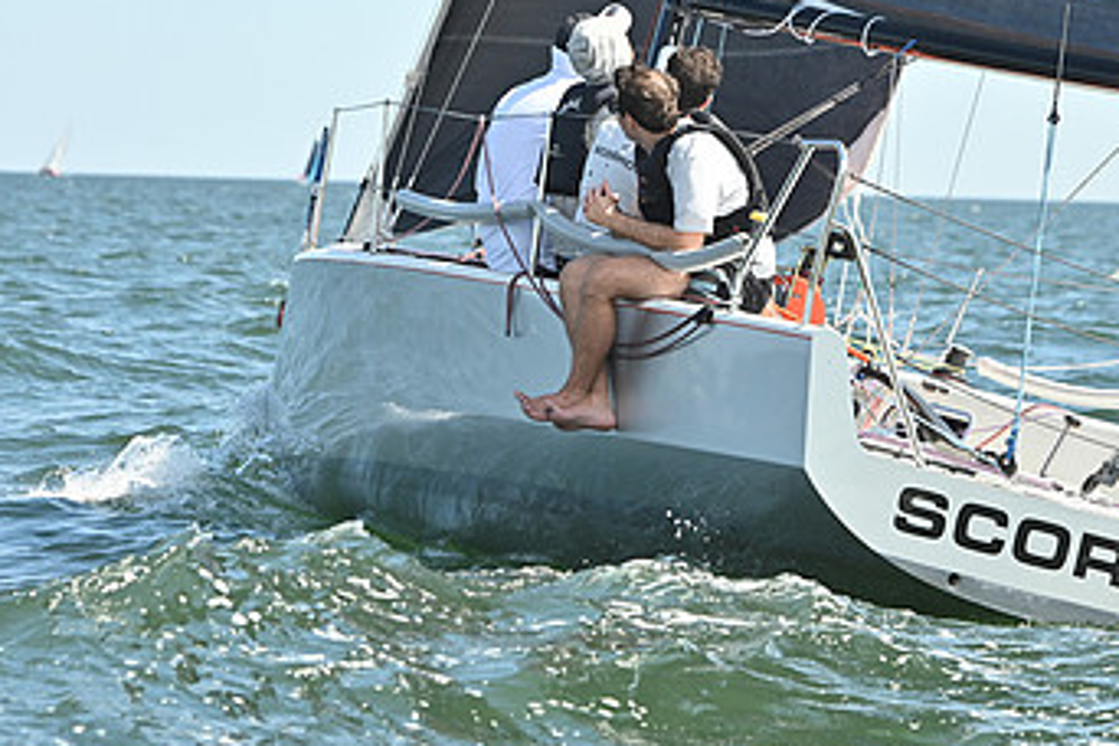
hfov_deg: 9.9
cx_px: 703
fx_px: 6434
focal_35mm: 207
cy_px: 221
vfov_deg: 6.6
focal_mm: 122
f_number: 6.3
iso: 250
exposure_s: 1/1250
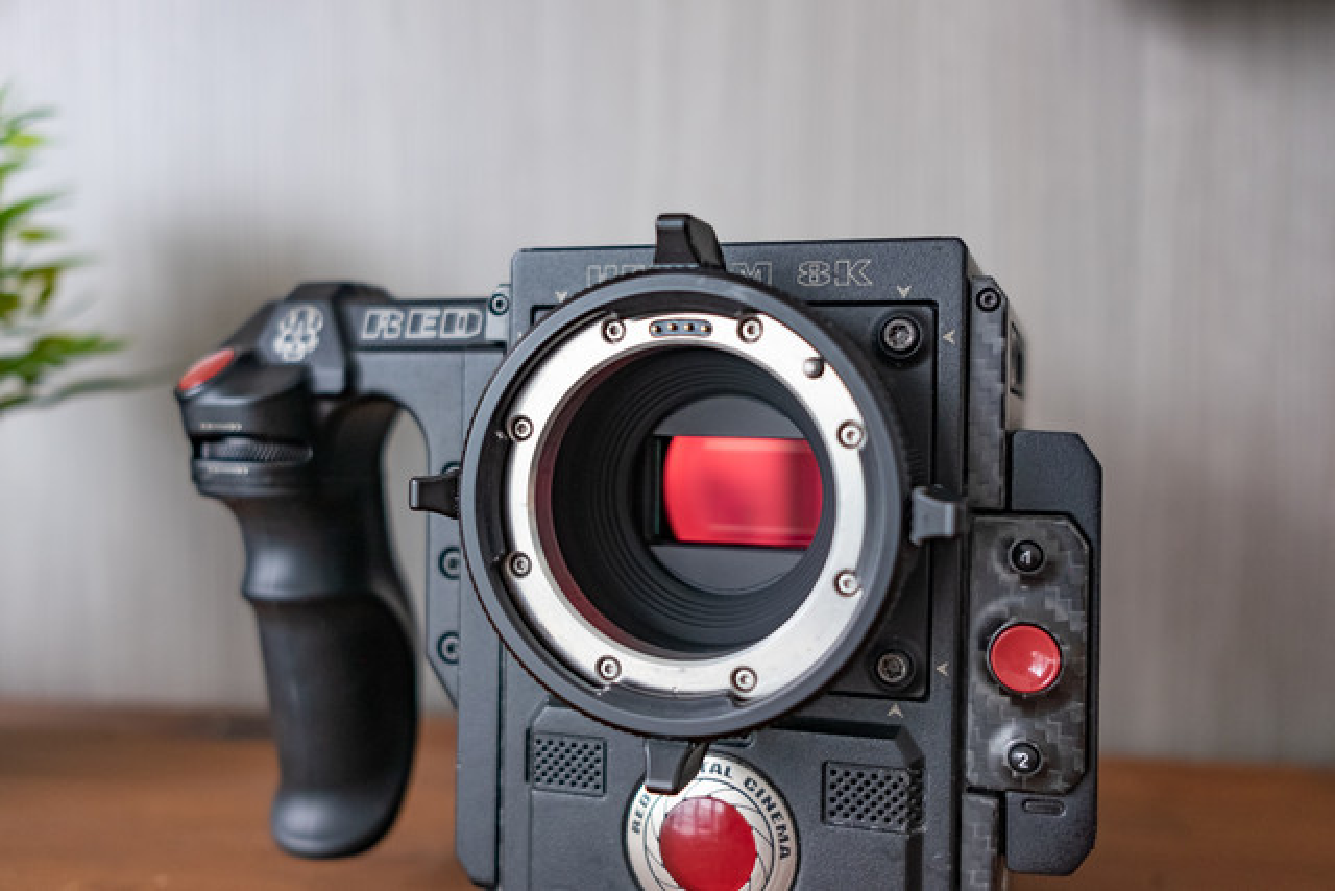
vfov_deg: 37.9
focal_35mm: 35
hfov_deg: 54.4
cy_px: 446
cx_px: 668
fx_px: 1298
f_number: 2.8
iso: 1000
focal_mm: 23
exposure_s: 1/125
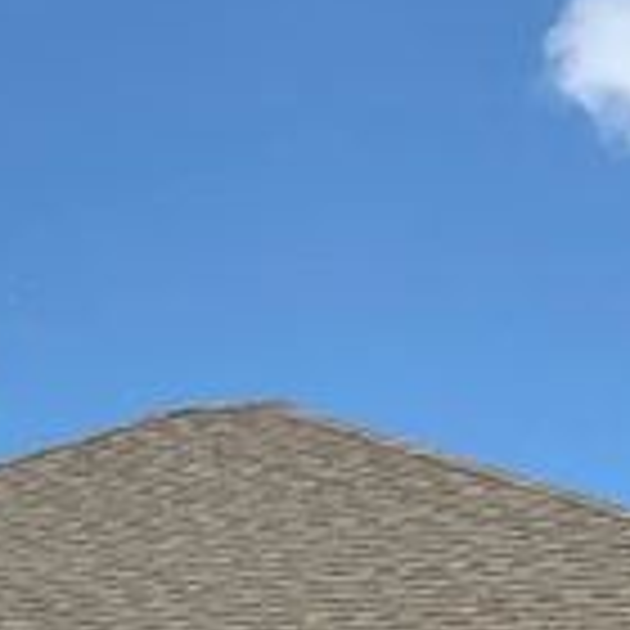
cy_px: 1030
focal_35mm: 168
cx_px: 45
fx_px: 3459
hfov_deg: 10.3
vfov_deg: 10.0
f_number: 1.8
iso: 25
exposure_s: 1/2755
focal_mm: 4.25
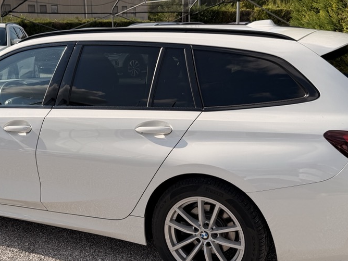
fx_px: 462
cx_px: 152
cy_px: 151
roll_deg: +1.1
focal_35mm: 46
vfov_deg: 31.5
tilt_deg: -16.0
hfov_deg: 41.2
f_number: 1.78
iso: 80
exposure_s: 1/5714
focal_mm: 6.76
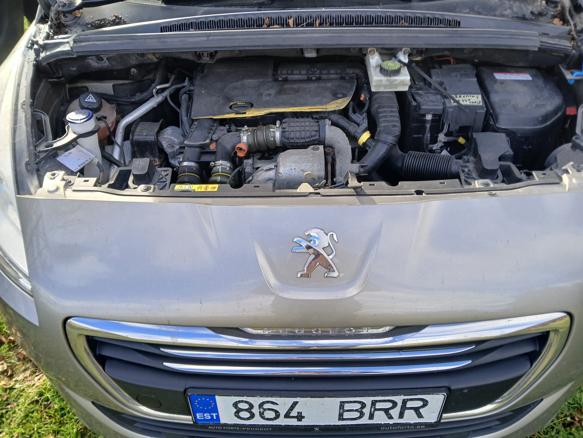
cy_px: 219
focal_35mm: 26
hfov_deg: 67.3
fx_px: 438
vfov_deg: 53.1
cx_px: 292
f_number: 1.8
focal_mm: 3.98
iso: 20
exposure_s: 1/100
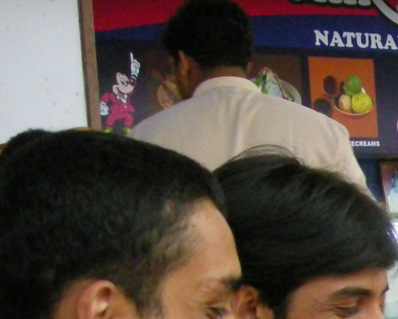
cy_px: 433
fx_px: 1496
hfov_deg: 13.6
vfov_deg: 11.8
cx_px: 702
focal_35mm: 127
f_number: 2.8
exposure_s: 1/30.5
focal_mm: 5.7
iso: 400
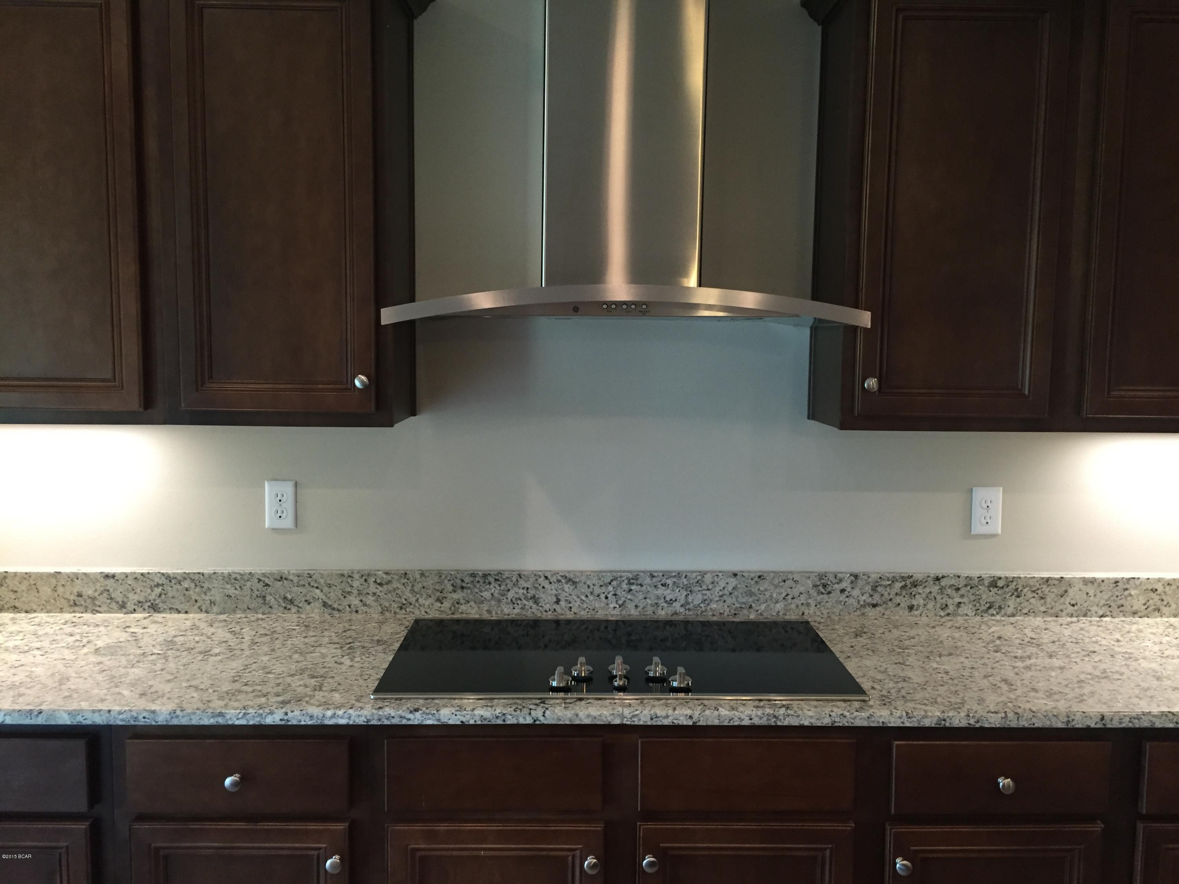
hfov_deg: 61.7
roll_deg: -1.7
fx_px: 988
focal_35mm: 29
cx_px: 590
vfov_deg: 48.2
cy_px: 442
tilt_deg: -5.6
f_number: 2.2
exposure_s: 1/30
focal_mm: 4.15
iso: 160
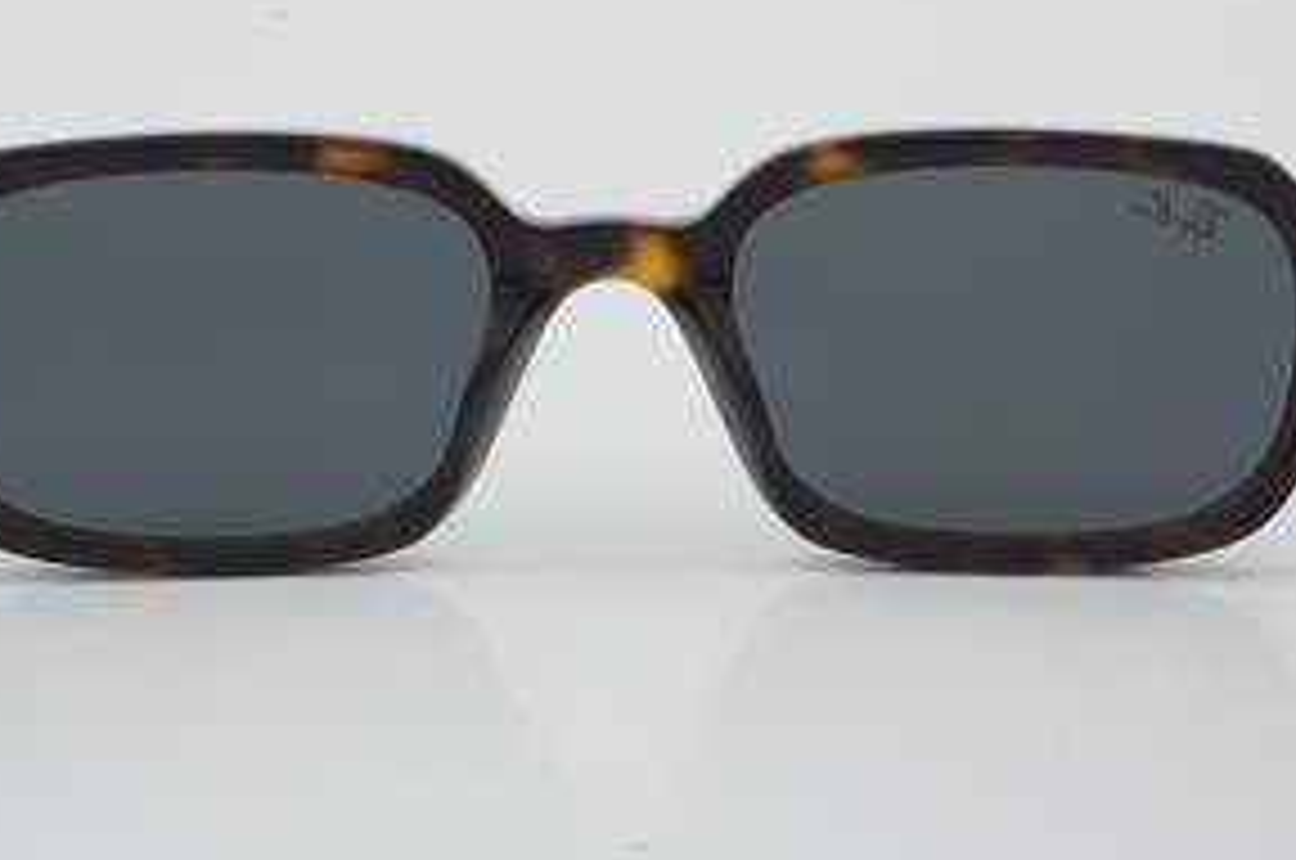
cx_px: 612
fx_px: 4122
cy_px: 351
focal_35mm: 115
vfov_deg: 11.9
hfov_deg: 17.9
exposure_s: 1/4
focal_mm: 55
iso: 100
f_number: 29
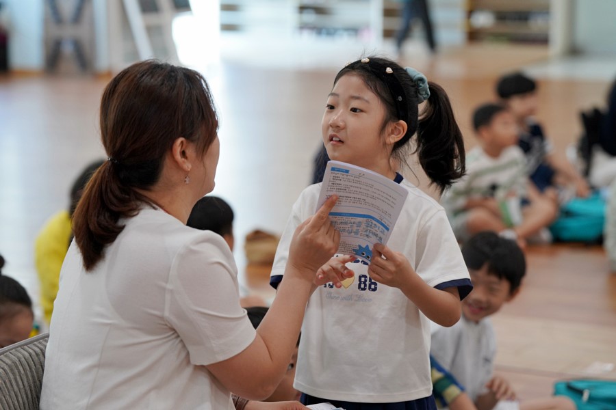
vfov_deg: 11.7
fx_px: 2002
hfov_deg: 17.5
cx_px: 308
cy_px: 205
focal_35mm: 117
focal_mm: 117
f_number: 4
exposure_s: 1/160
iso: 1250
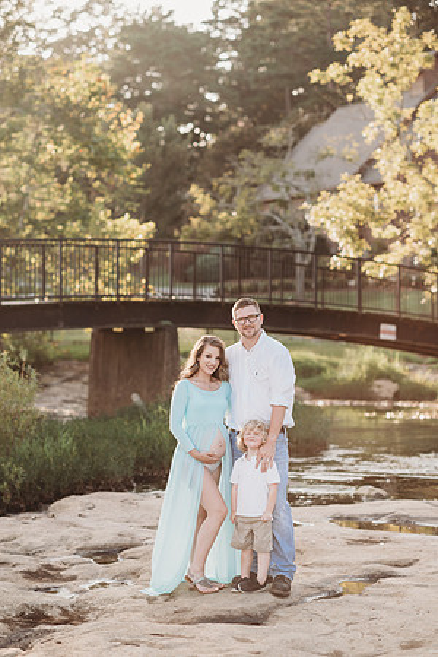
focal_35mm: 85
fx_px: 1551
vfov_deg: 23.9
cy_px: 328
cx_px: 219
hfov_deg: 16.1
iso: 160
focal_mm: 85
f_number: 2.5
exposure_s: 1/400
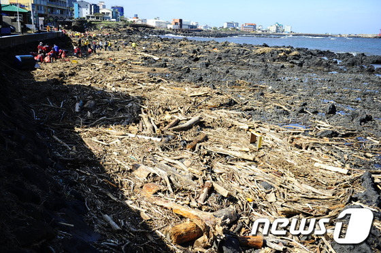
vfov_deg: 35.0
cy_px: 126
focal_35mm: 38
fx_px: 402
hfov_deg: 50.7
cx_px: 190
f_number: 3.2
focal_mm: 38
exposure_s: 1/8000
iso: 800
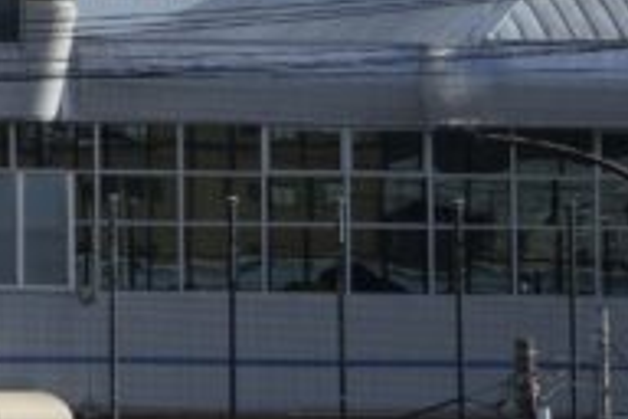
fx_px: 4657
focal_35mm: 267
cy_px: -80
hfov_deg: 7.2
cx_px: -968
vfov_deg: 5.1
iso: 100
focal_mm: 50
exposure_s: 1/100
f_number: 10
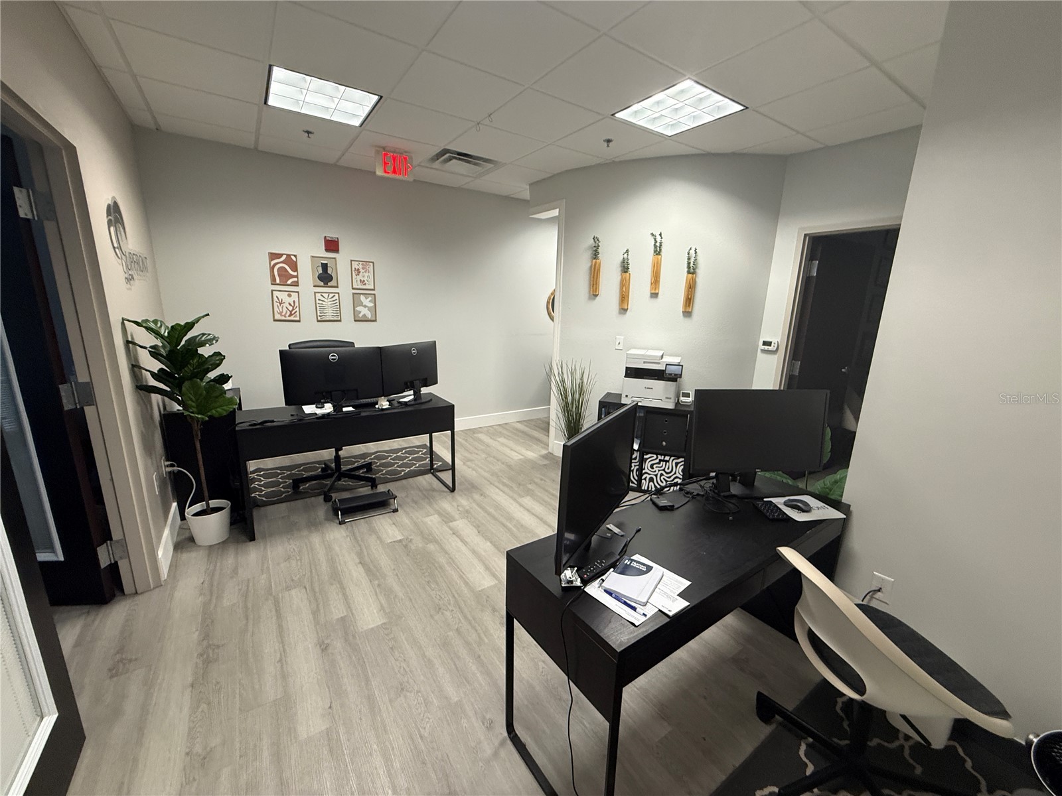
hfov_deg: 102.1
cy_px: 398
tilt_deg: -12.0
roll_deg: -3.0
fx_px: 430
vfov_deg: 85.7
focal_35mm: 14
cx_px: 531
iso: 250
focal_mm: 2.22
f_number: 2.2
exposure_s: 1/60
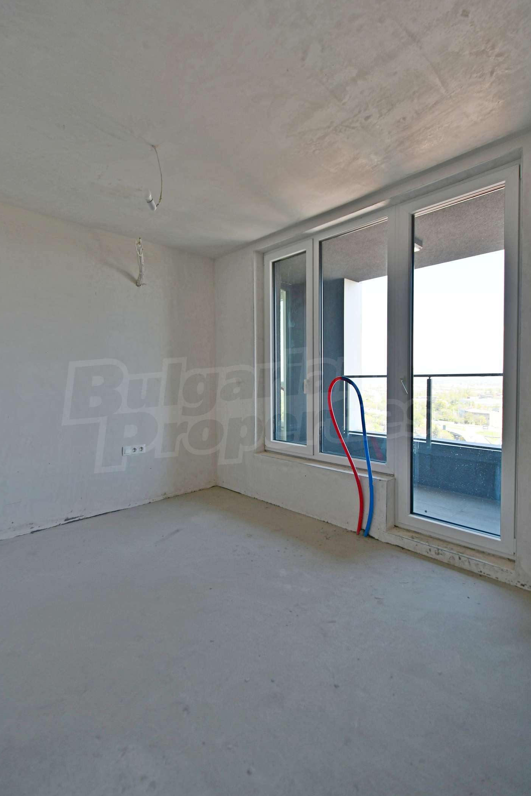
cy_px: 410
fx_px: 354
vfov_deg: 96.7
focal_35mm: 16
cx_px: 250
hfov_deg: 73.7
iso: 100
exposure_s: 1/80
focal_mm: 10
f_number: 4.5
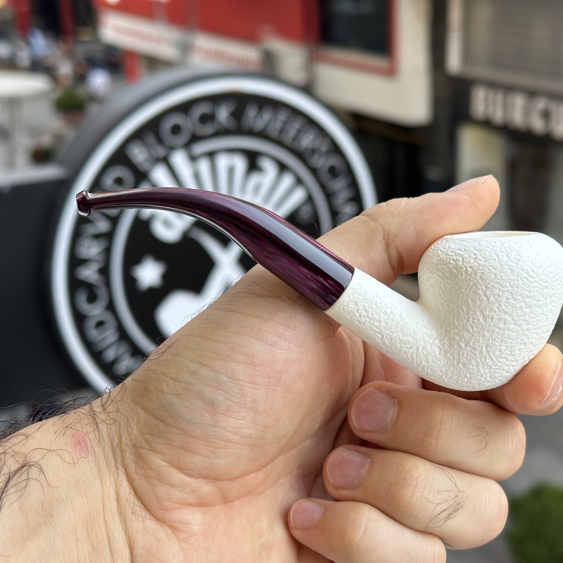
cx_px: 338
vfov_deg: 30.0
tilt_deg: -18.9
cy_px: 283
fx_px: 1049
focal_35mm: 57
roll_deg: +0.3
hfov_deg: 30.0
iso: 64
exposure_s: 1/275
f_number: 1.78
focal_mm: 6.86
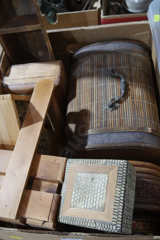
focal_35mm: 34
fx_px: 227
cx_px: 77
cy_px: 140
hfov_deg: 38.9
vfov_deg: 55.5
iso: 1250
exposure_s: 1/60
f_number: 3.5
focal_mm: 14
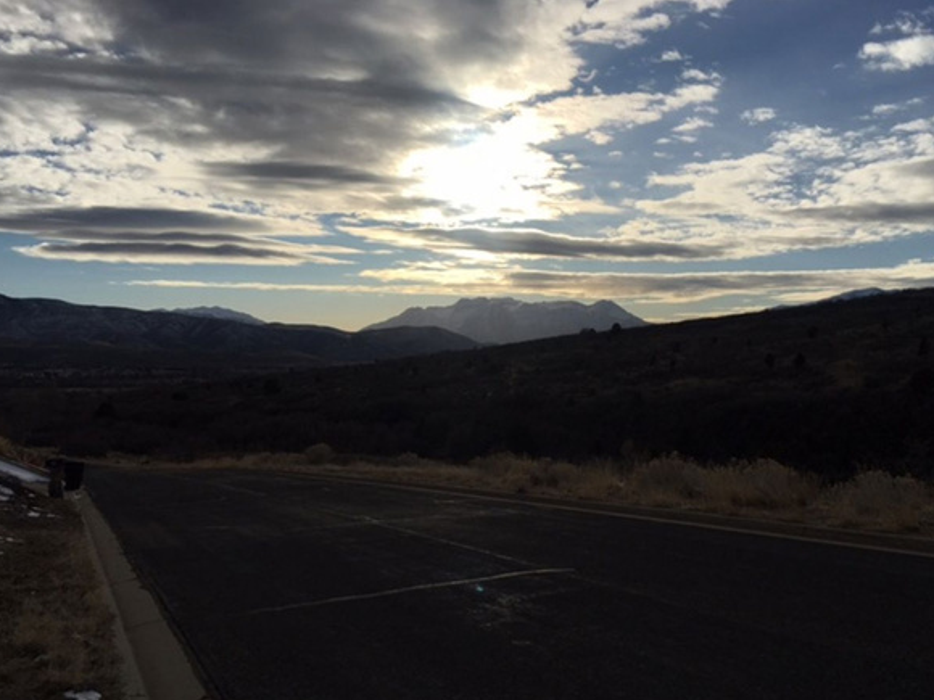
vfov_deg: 44.1
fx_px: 863
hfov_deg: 56.8
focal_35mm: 32
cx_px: 467
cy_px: 373
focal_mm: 4.15
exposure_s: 1/6993
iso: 25
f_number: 2.2
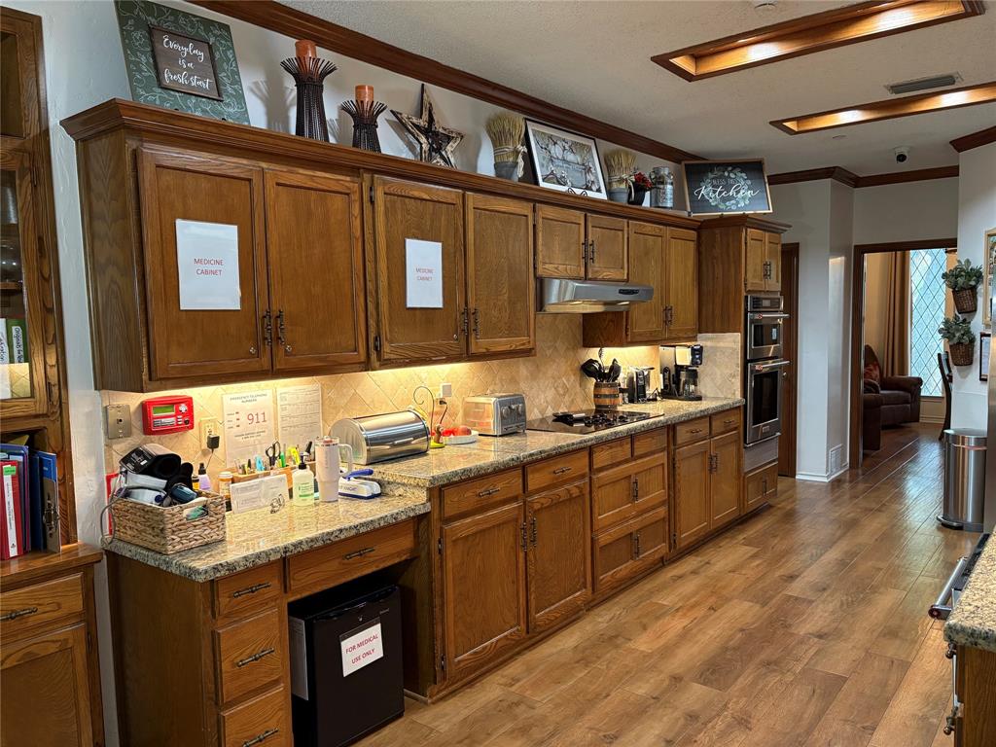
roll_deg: +1.1
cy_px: 374
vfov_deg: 53.1
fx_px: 748
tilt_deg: -4.6
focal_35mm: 26
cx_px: 498
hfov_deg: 67.3
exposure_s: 1/60
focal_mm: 5.96
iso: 250
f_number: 1.6
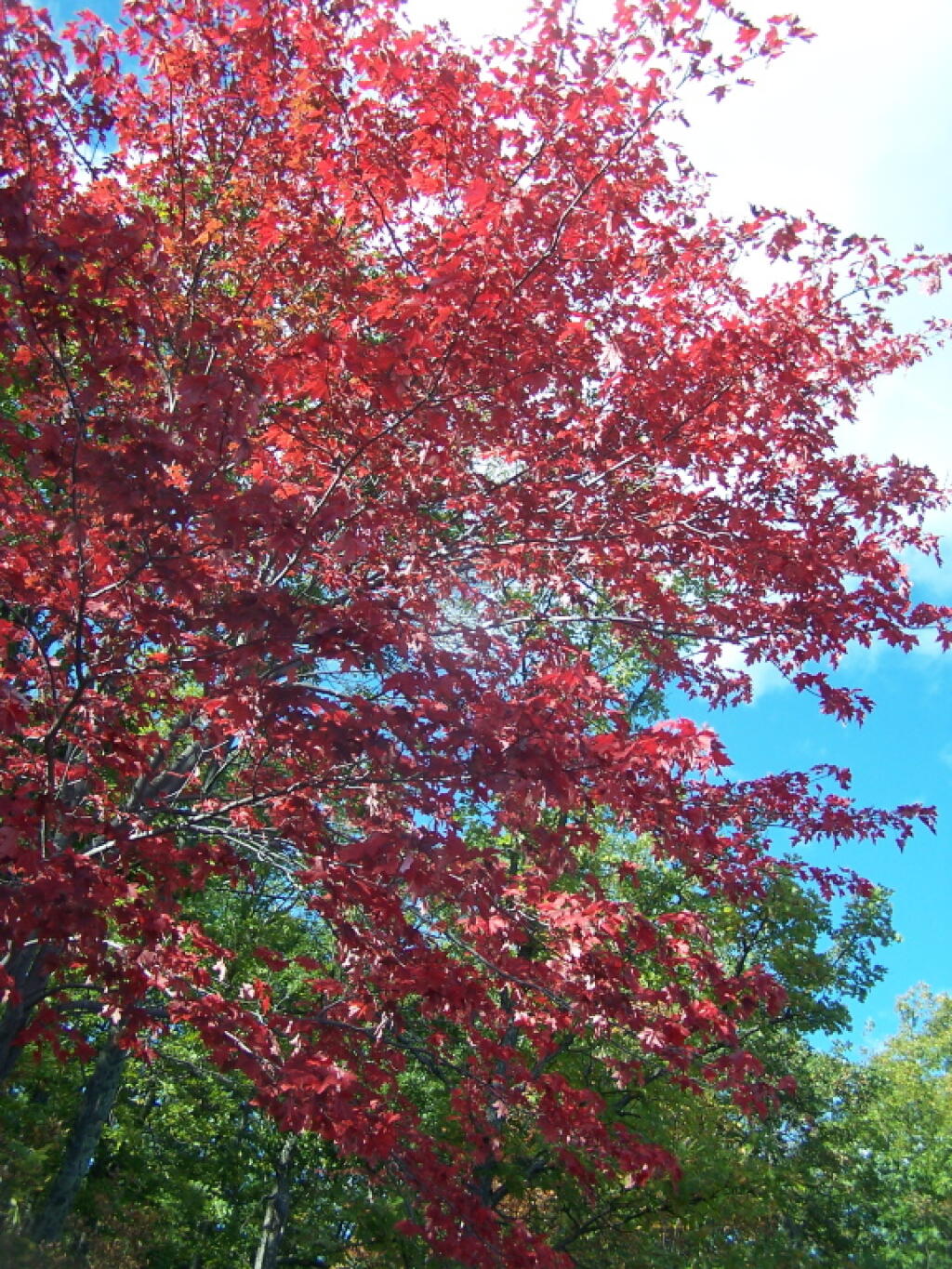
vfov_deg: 49.0
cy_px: 634
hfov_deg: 37.7
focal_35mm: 38
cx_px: 476
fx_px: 1393
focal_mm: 6.3
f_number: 2.8
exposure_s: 1/400
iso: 80
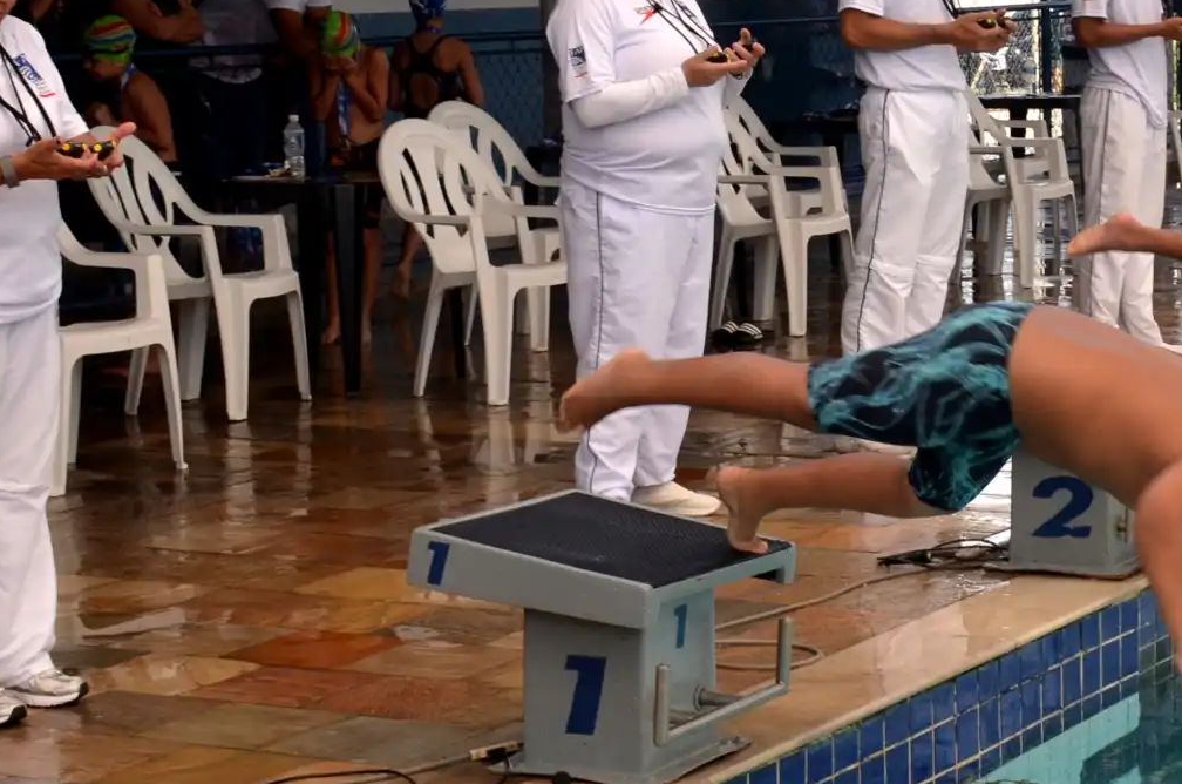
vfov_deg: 13.7
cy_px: 230
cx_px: 1130
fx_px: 3244
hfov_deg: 20.1
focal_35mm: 99
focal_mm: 26
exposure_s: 1/250
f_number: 8
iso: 160
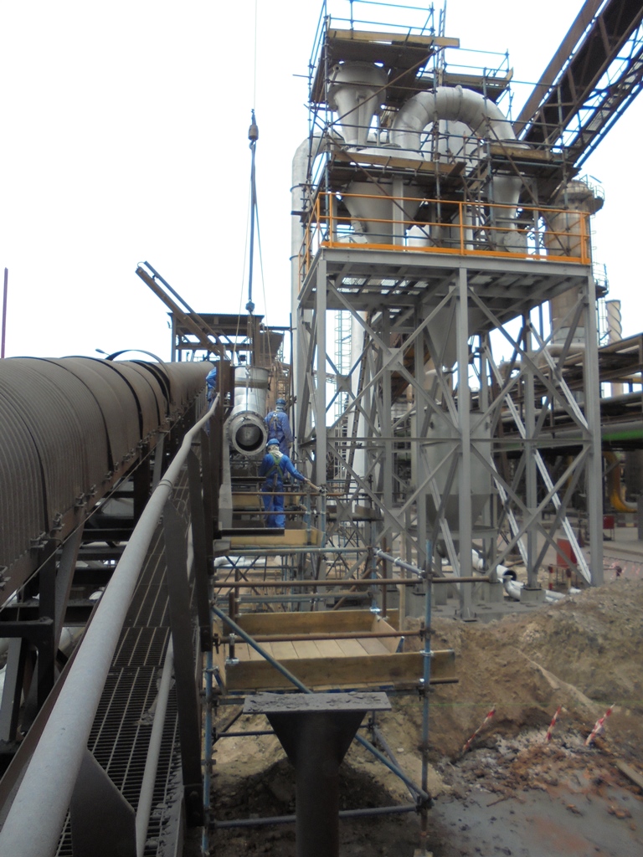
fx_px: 644
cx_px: 322
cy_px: 428
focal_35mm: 26
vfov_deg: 67.3
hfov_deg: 53.1
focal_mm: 4.6
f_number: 3.5
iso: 100
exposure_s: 1/160
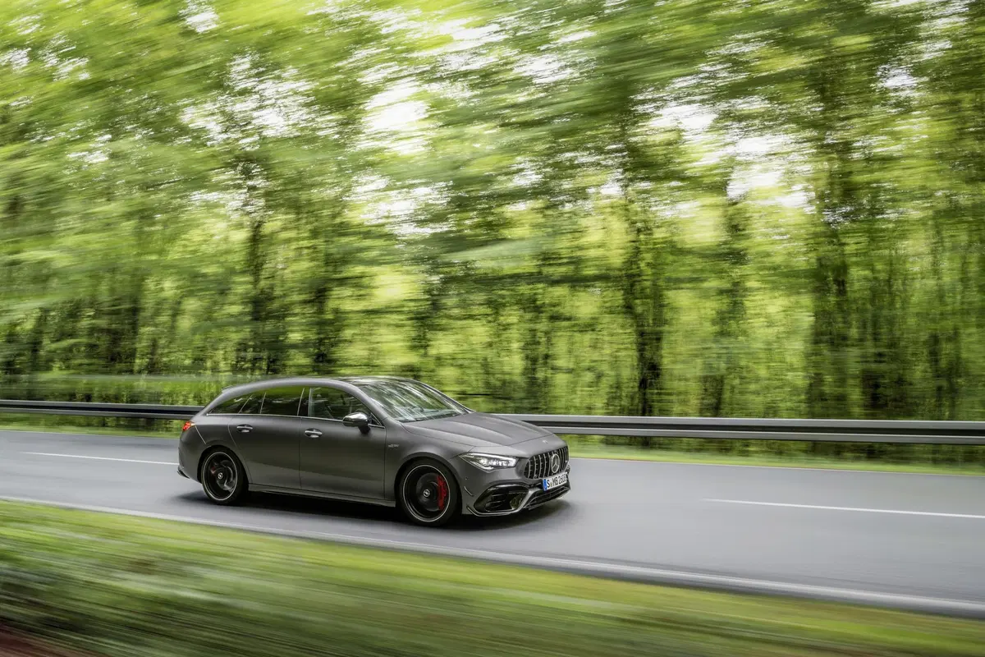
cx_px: 492
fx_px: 848
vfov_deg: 42.3
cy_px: 328
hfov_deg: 60.3
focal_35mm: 31
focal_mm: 31
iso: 100
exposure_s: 5
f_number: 16
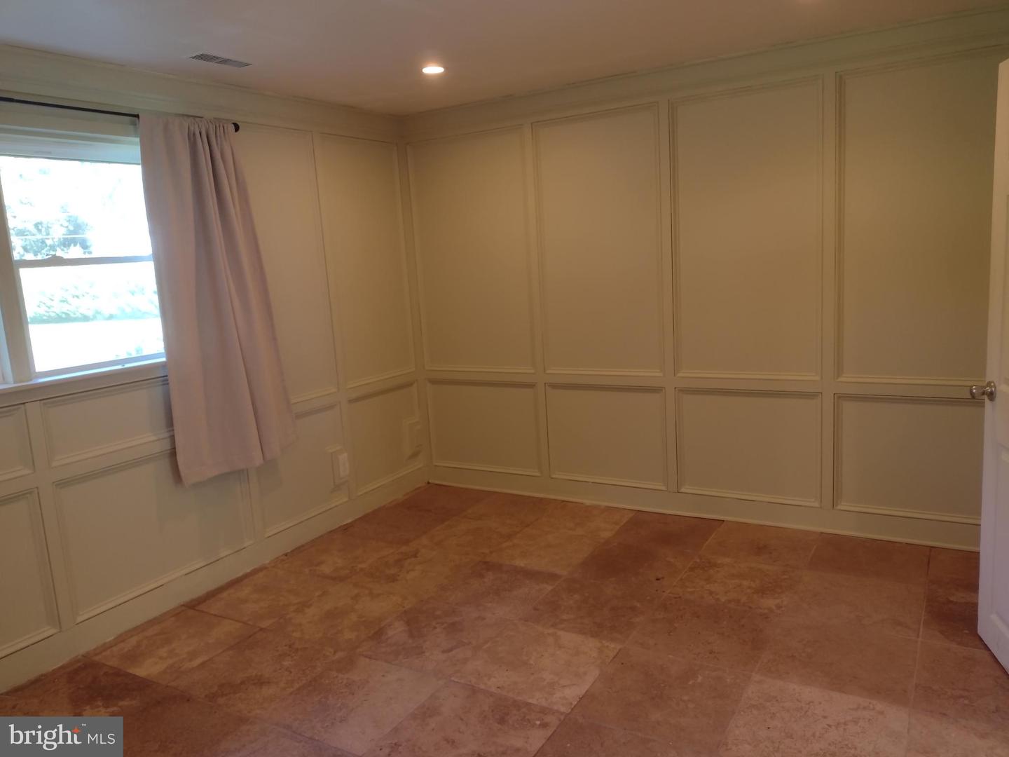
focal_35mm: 27
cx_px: 504
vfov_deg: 51.4
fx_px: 787
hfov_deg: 65.3
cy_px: 378
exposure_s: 1/40
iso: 145
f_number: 1.7
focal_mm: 4.71
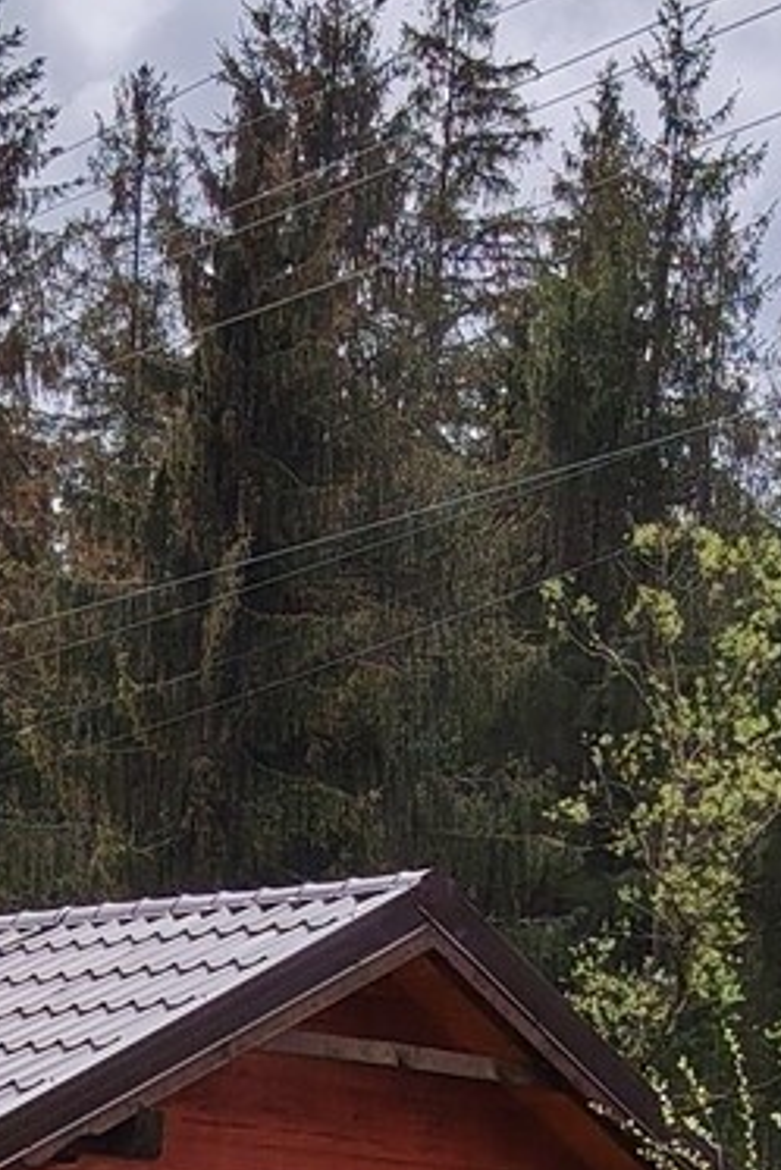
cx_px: 508
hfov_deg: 11.4
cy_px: 1462
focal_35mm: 120
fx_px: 3901
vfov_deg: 16.3
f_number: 1.75
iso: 101
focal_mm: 5.25
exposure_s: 1/1122
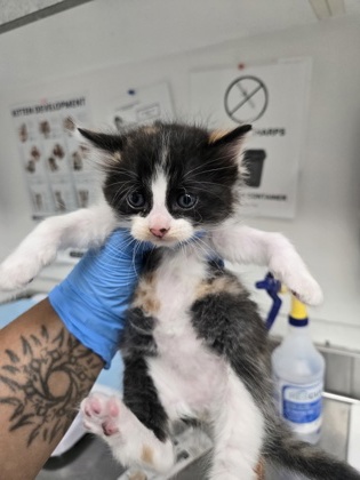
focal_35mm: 23
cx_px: 180
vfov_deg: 73.9
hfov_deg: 58.9
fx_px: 319
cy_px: 240
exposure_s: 1/120
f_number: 1.8
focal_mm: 5.4
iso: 250
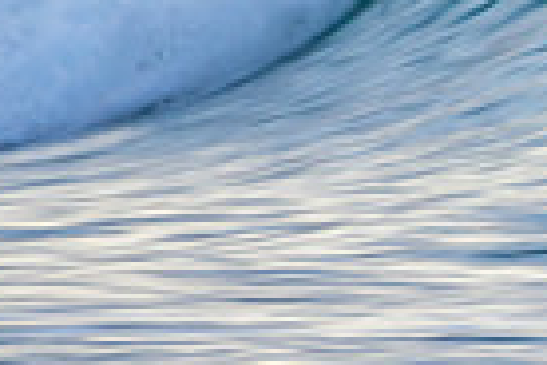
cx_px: 1122
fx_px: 47859
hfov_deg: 0.7
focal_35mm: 3150
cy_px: 93
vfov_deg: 0.4
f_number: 5.6
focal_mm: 500
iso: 140
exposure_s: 1/50
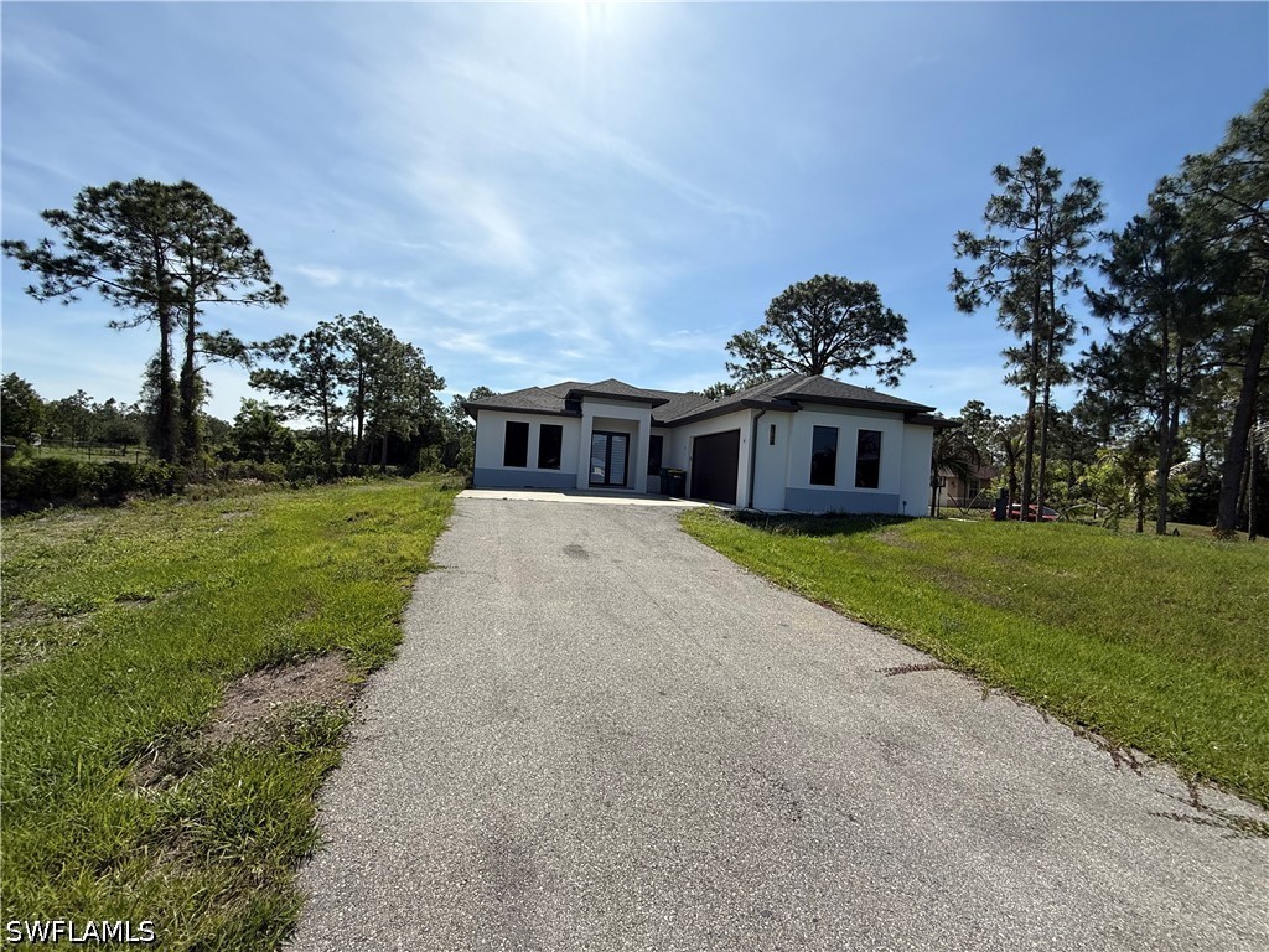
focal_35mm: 14
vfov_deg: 85.7
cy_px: 476
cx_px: 634
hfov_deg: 102.1
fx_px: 513
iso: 50
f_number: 2.2
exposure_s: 1/3289
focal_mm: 2.22
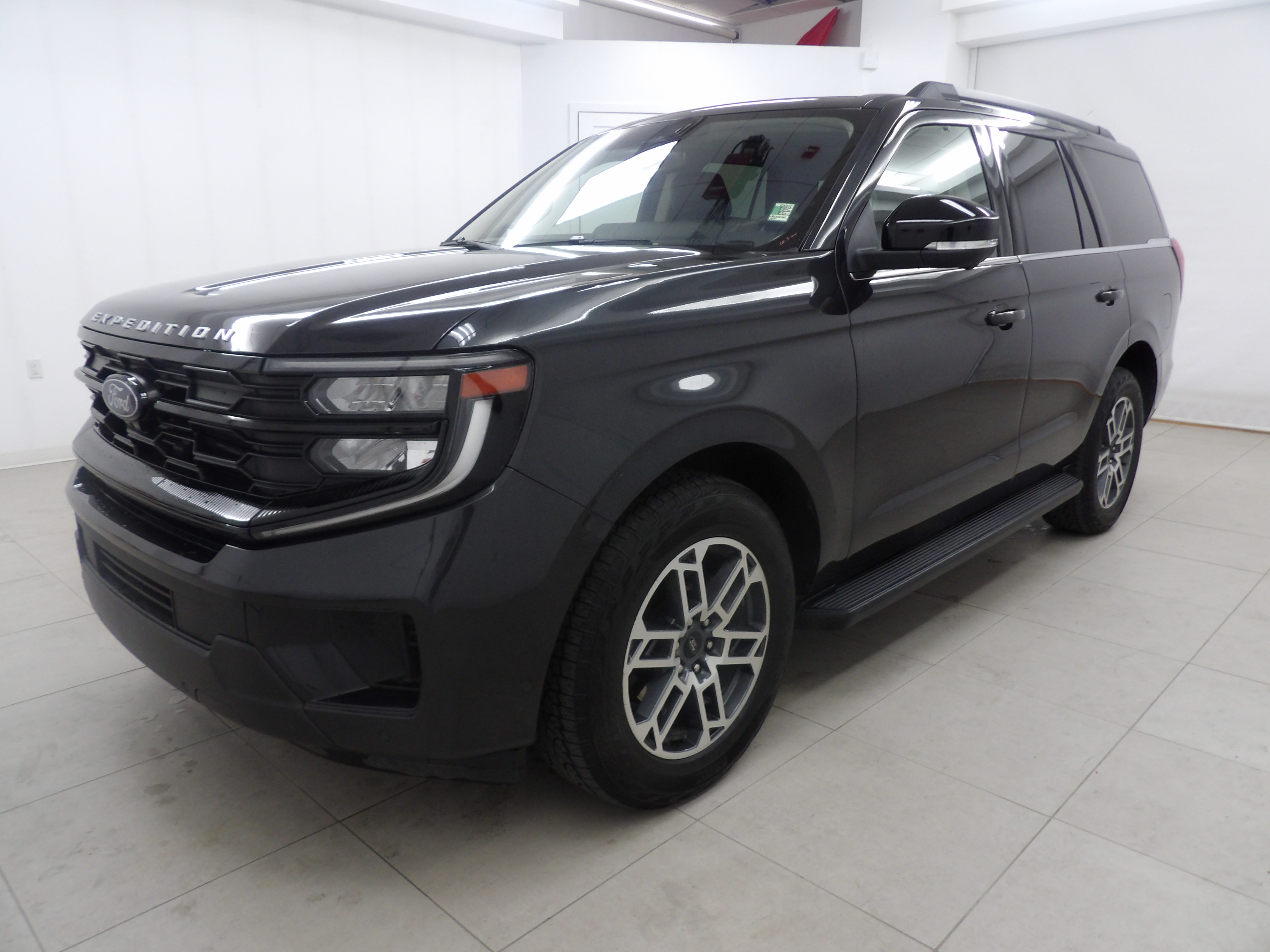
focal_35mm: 24
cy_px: 476
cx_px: 635
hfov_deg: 71.6
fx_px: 881
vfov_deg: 56.8
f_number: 3.2
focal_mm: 4.3
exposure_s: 1/30
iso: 200
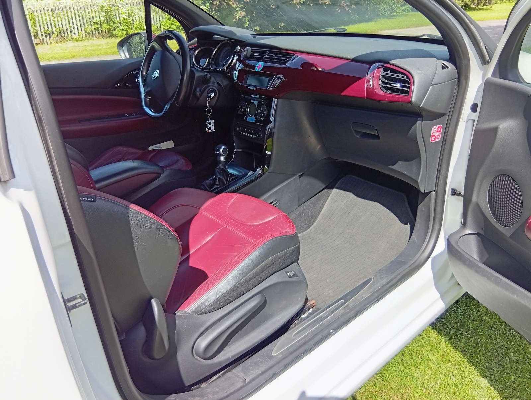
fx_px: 415
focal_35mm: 27
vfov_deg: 51.5
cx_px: 266
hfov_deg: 65.2
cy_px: 200
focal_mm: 3.84
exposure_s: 1/265
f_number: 1.8
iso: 50
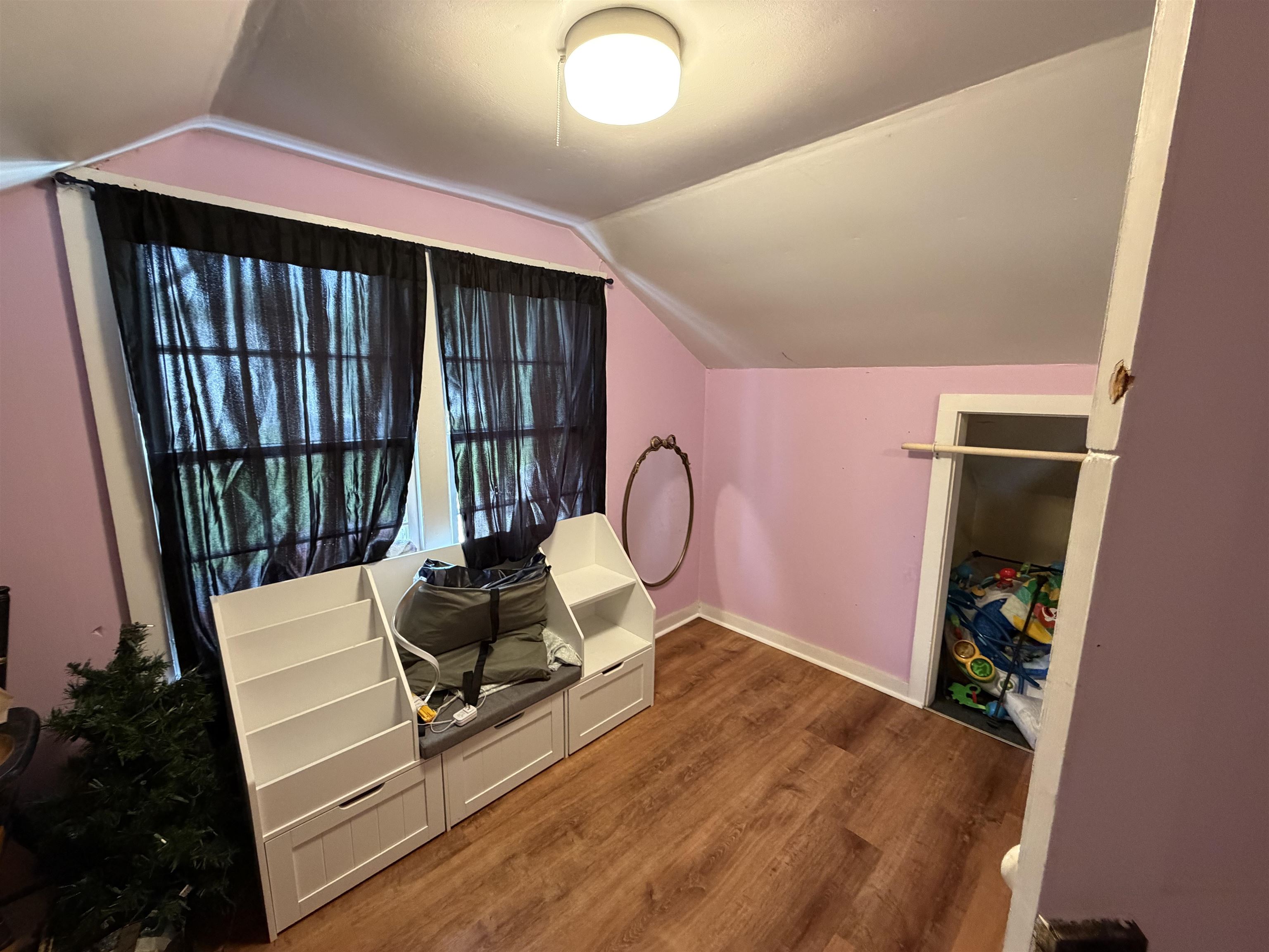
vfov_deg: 85.7
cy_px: 476
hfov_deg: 102.1
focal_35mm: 14
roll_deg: +0.4
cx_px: 634
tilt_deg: -9.5
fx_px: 513
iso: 500
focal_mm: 2.22
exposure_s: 1/60
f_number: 2.2
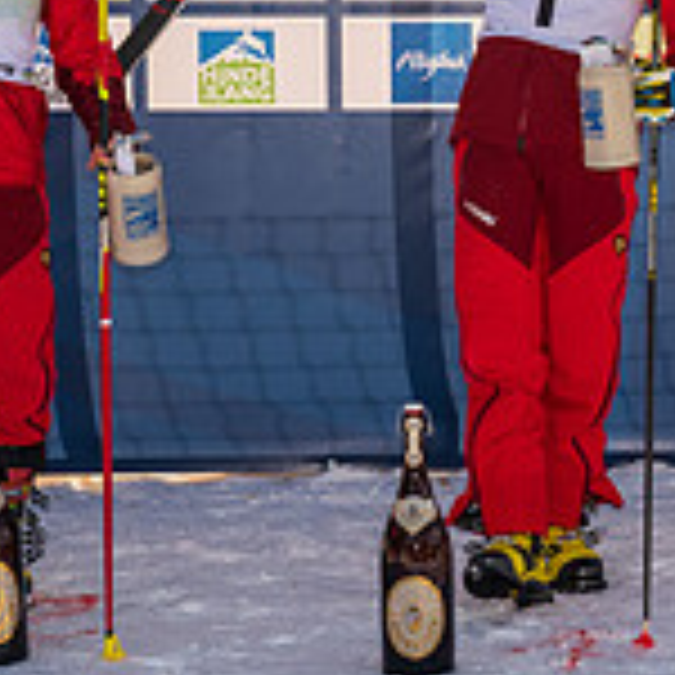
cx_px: 846
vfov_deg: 9.8
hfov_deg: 9.7
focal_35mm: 178
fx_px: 3927
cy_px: 112
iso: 125
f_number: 11
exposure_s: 1/200
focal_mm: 52
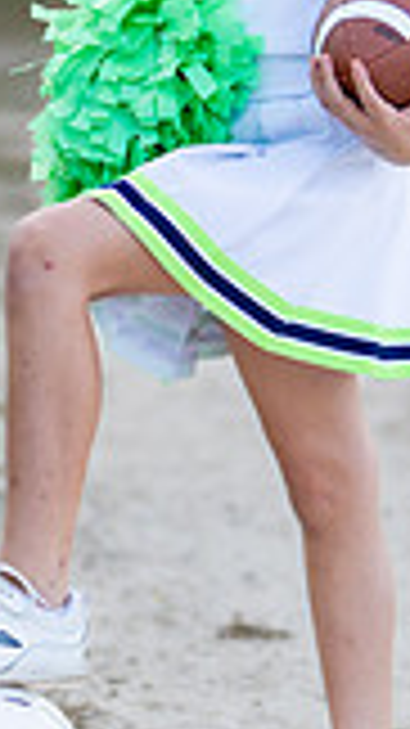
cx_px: 254
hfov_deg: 5.4
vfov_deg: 9.5
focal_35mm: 226
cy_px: 188
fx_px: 4373
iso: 100
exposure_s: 1/1000
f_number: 1.2
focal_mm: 50
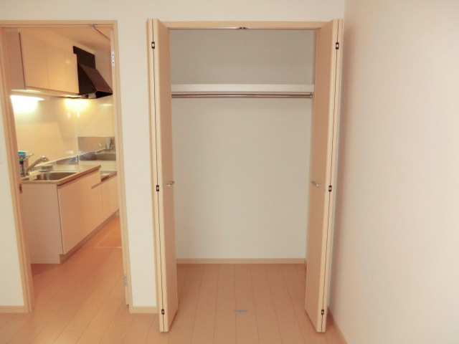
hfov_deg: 71.6
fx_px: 318
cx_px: 230
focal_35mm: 24
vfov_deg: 56.8
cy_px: 172
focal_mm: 4.3
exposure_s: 1/60
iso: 400
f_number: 3.2
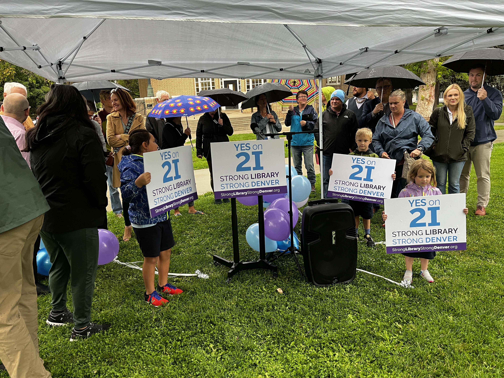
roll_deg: -0.5
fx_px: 379
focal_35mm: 26
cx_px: 252
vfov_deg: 53.1
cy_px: 189
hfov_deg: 67.3
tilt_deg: -12.0
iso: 160
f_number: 1.6
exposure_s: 1/60
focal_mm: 5.1
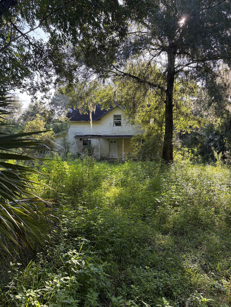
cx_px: 116
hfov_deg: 53.1
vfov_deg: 67.3
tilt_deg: -1.4
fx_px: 231
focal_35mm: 26
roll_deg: +0.3
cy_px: 154
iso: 50
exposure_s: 1/275
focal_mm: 5.96
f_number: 1.6
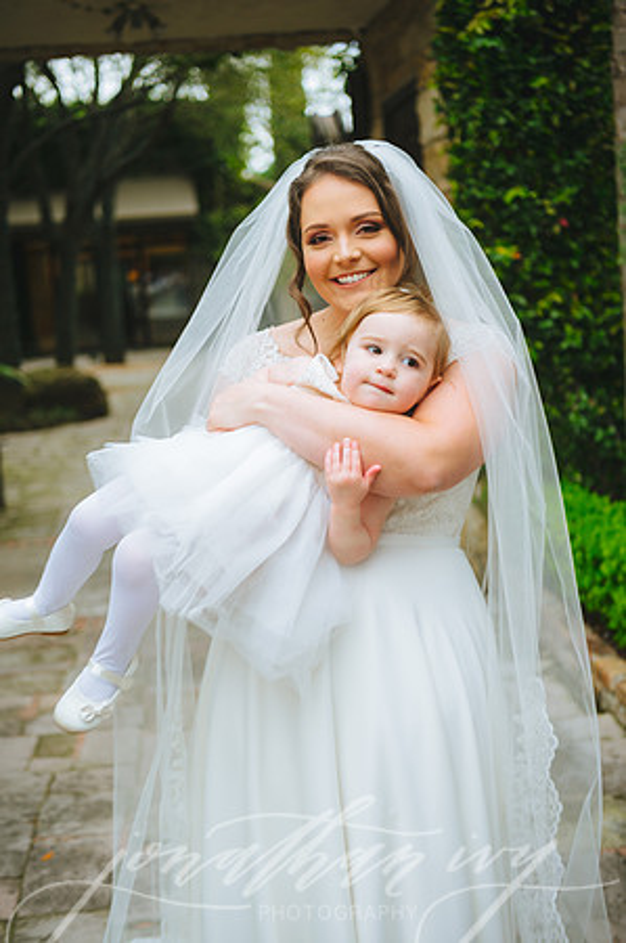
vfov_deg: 41.2
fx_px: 1255
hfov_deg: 28.0
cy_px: 472
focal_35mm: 48
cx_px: 313
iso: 125
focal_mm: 48
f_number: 2.8
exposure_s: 1/200
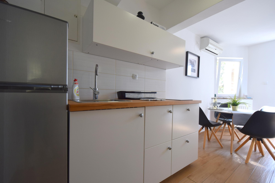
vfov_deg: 77.3
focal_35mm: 15
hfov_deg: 100.4
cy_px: 92
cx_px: 138
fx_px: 115
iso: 400
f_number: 5
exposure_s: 1/100
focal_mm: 10
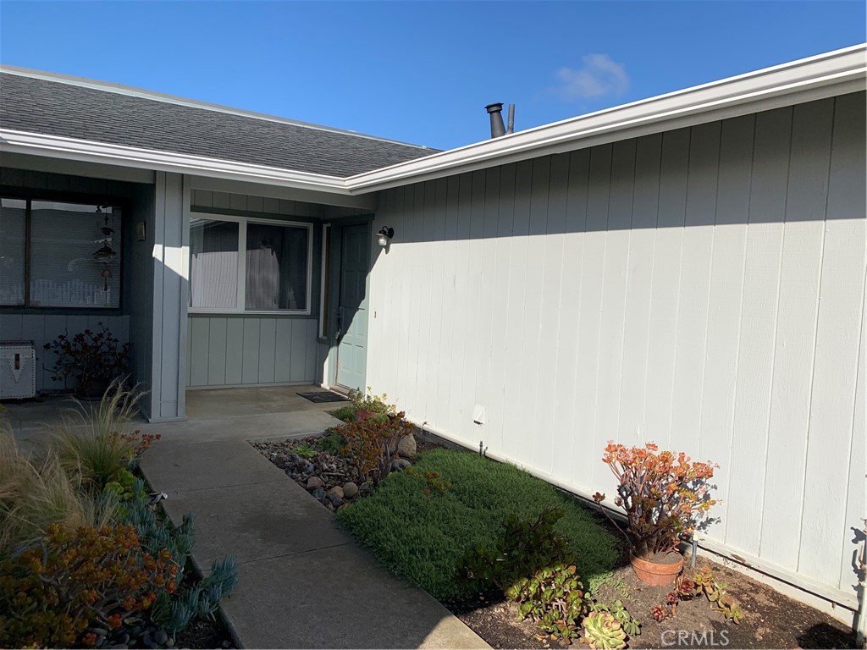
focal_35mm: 26
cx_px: 434
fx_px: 651
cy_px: 325
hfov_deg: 67.3
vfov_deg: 53.1
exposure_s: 1/3086
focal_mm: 4.25
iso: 25
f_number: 1.8
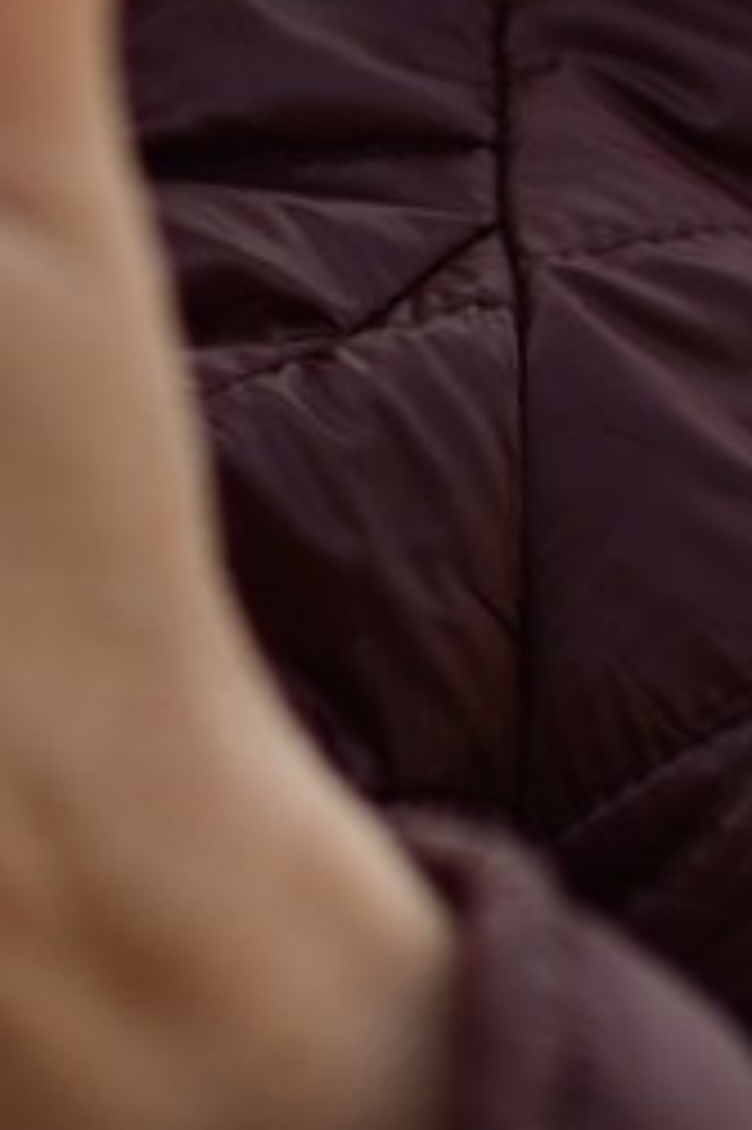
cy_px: -896
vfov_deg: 4.0
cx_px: -225
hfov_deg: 2.7
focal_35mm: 511
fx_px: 16032
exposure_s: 1/4000
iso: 50
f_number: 1.4
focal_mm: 50
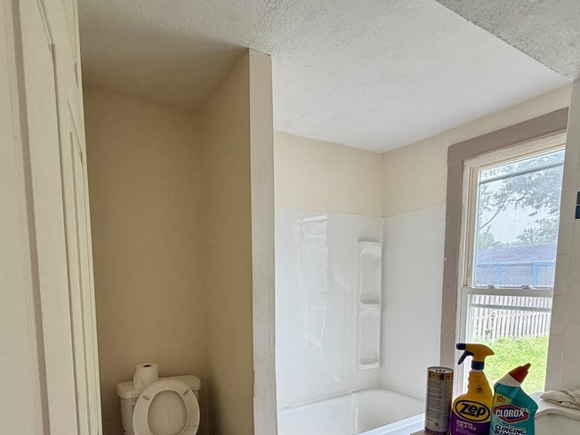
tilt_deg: -7.1
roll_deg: +0.3
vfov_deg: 58.0
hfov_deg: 76.4
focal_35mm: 22
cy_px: 325
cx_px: 288
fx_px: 369
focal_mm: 2.22
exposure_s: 1/121
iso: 200
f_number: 2.2
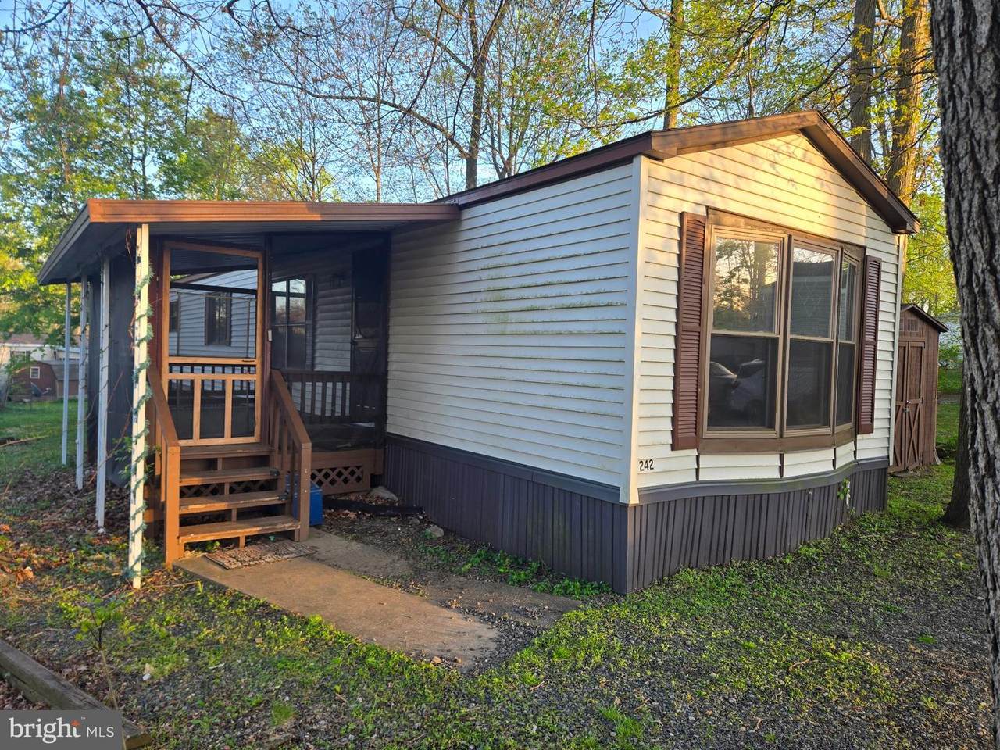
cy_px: 375
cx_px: 500
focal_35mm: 23
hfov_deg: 73.9
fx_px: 664
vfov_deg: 58.9
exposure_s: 1/180
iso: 32
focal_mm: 5.4
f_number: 1.8
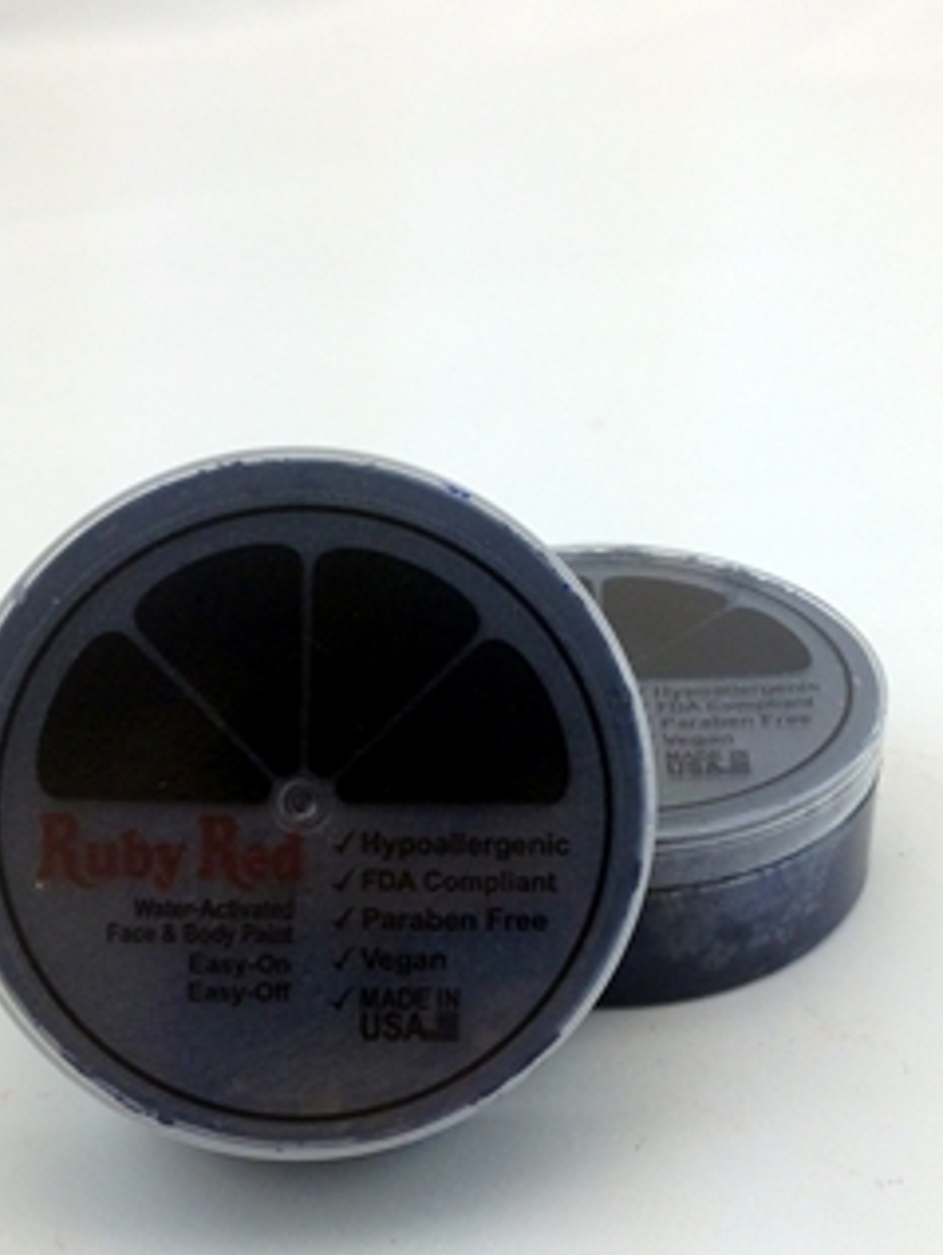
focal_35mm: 57
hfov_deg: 25.6
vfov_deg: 33.5
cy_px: 809
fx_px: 2068
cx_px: 580
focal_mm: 4.12
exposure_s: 1/152
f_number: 2.4
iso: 50
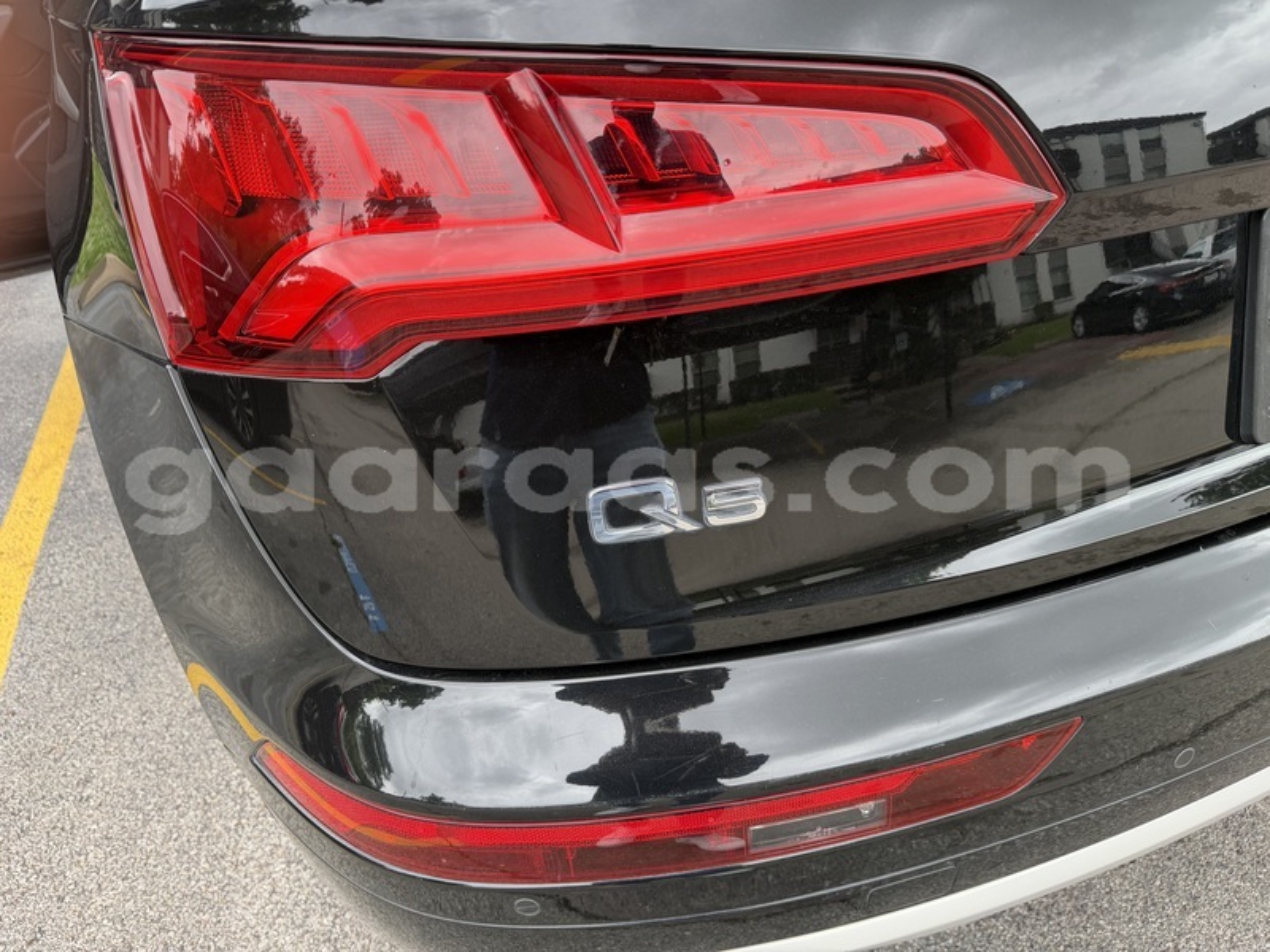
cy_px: 476
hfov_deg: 71.6
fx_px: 881
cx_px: 635
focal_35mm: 24
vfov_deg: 56.8
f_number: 1.78
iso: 64
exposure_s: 1/135
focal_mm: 6.76
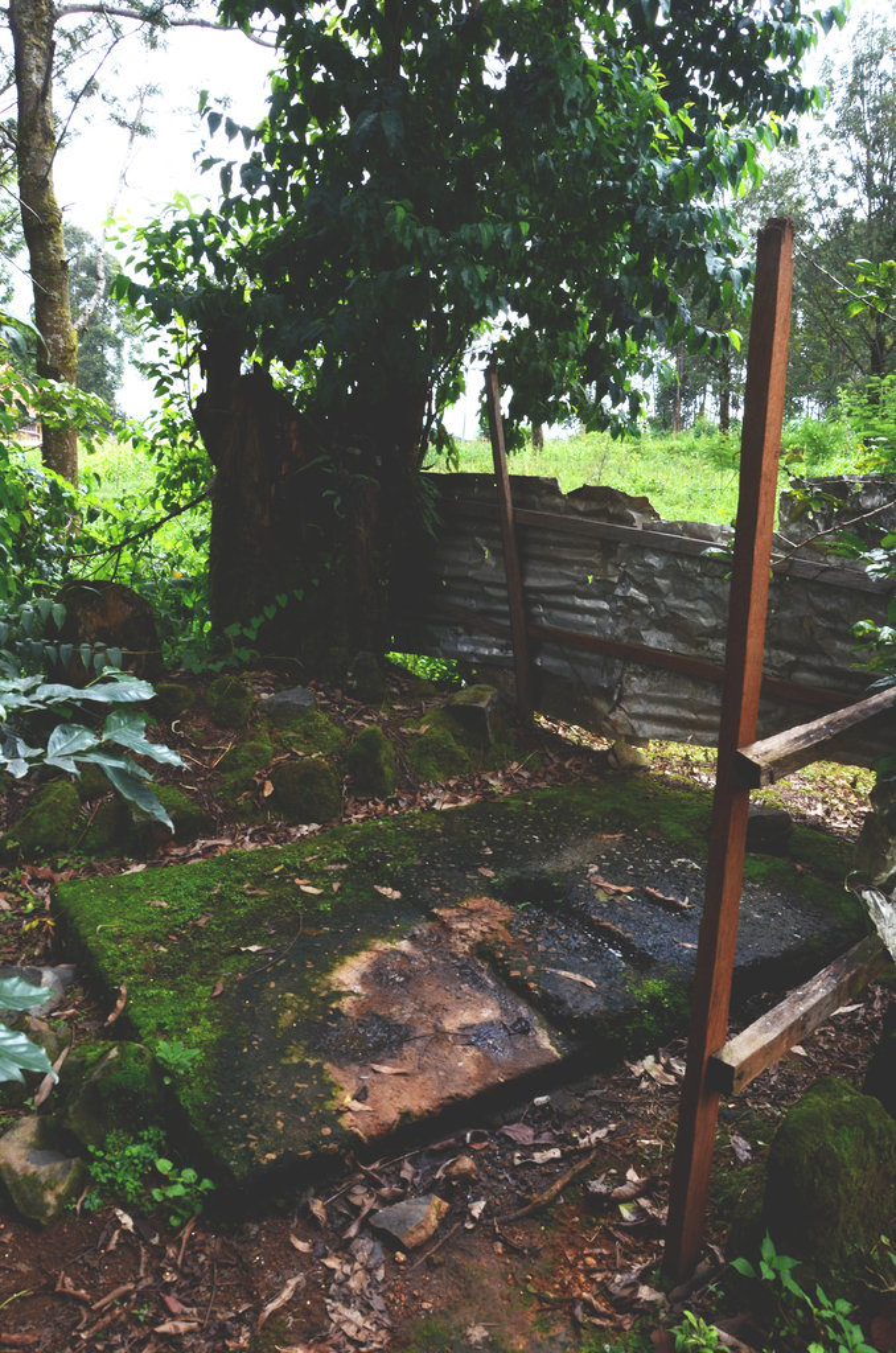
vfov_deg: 67.5
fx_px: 1013
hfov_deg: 47.7
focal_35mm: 27
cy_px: 676
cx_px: 448
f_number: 14
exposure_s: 1/100
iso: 500
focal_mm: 18
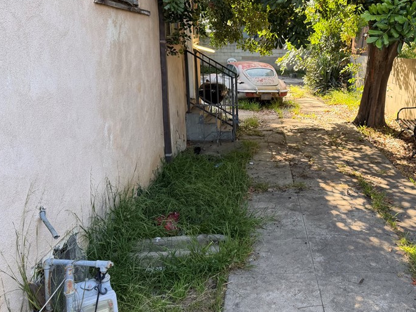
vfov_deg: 39.5
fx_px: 433
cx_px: 297
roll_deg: -1.1
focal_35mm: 36
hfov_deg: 49.9
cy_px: 128
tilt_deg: -10.6
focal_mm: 6.76
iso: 100
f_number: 1.78
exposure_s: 1/435
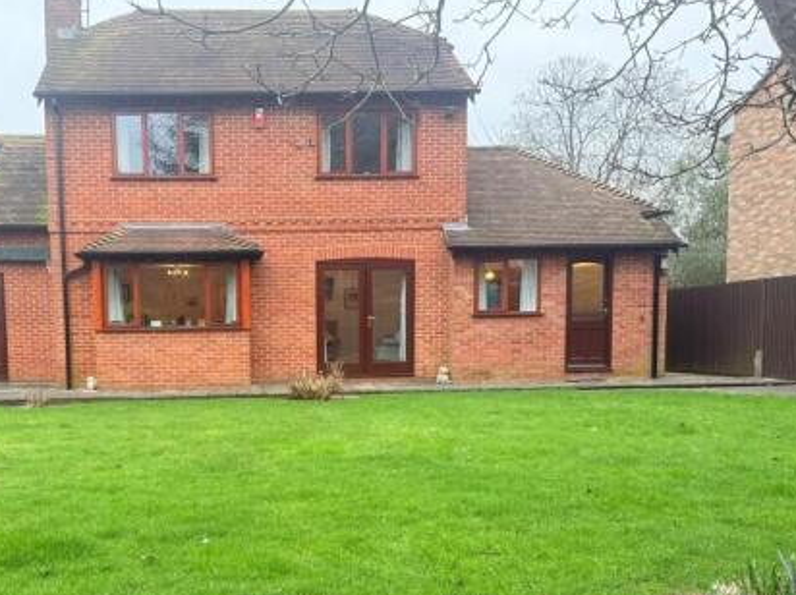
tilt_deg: -4.4
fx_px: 781
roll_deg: +0.5
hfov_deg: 52.8
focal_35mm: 34
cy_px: 397
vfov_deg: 41.2
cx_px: 258
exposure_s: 1/233
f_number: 1.78
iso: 125
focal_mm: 6.76
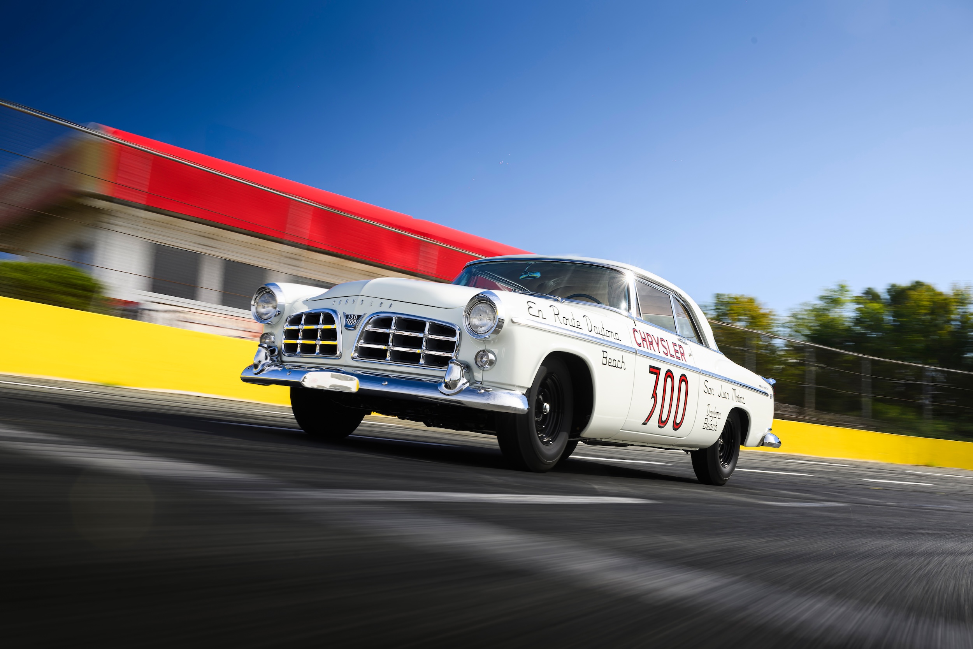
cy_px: 324
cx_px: 486
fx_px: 973
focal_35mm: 36
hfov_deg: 53.1
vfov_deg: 36.9
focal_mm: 36
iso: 32
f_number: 10
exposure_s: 1/25
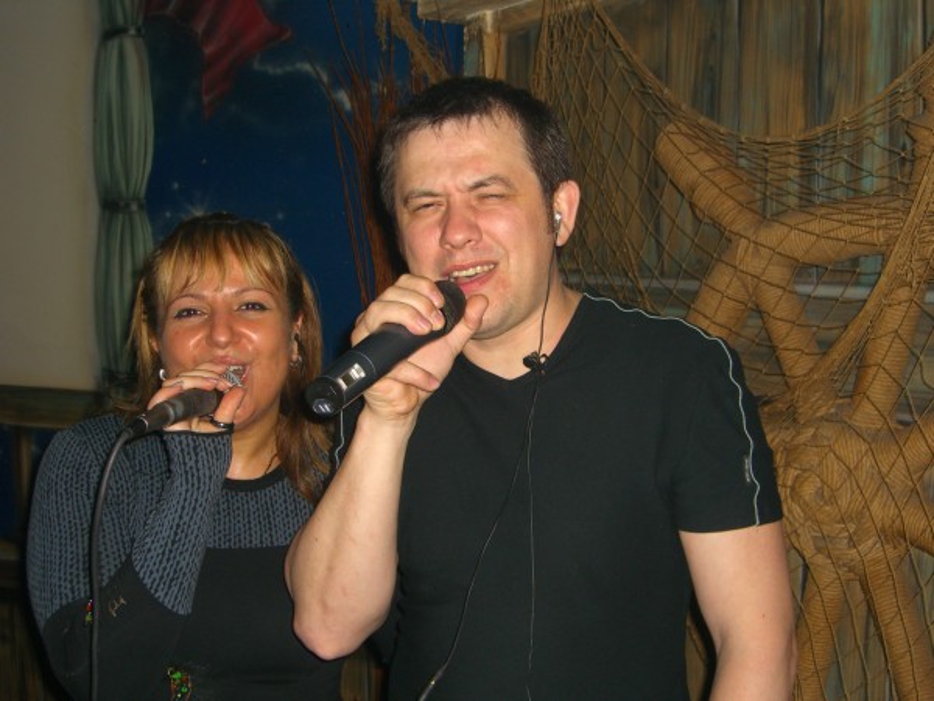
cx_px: 467
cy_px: 350
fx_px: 1241
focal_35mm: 46
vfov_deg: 31.5
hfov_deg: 41.2
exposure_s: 1/60
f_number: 3.1
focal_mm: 9.5
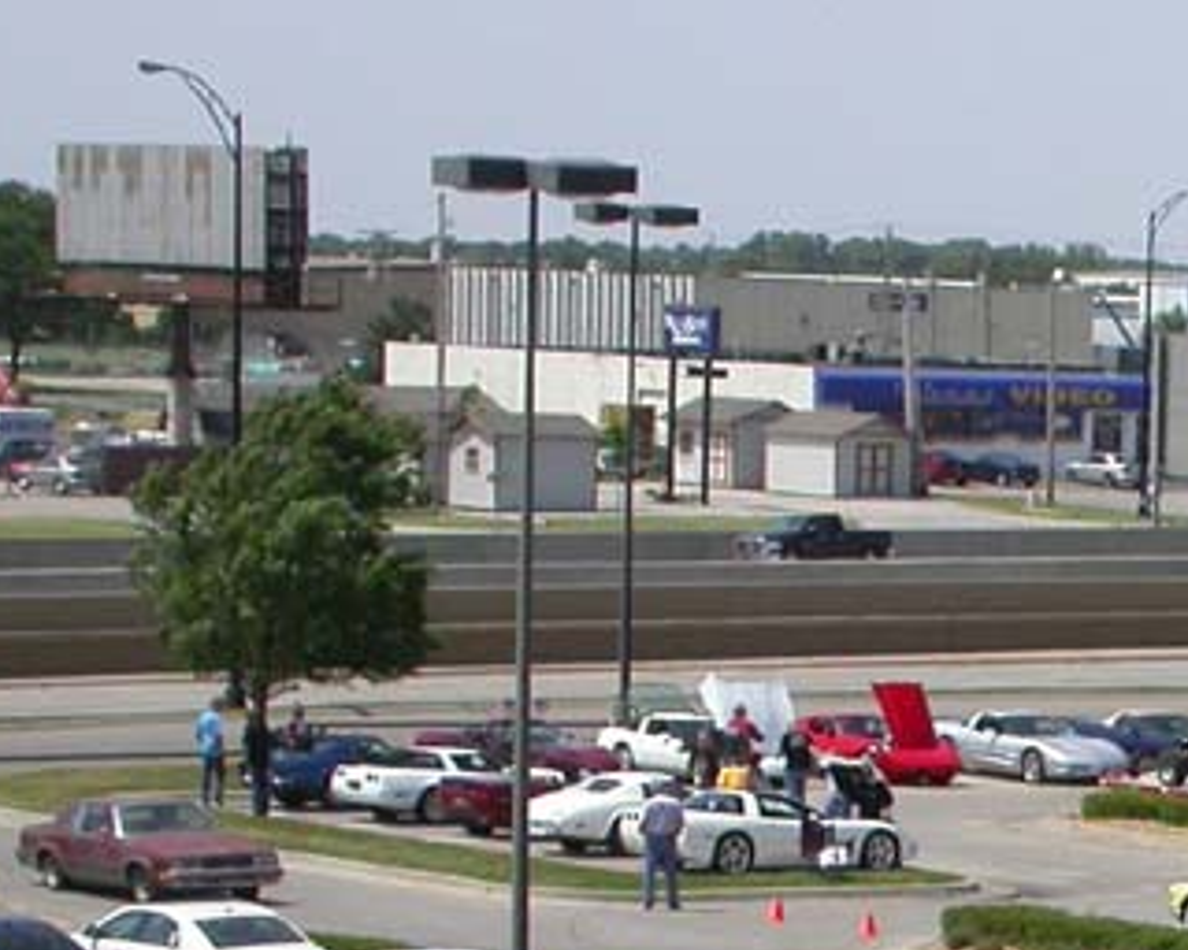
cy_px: 1243
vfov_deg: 8.6
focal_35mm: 178
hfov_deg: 10.5
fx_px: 6259
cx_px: 1734
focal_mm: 11.8
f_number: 6.9
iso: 100
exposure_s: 1/477
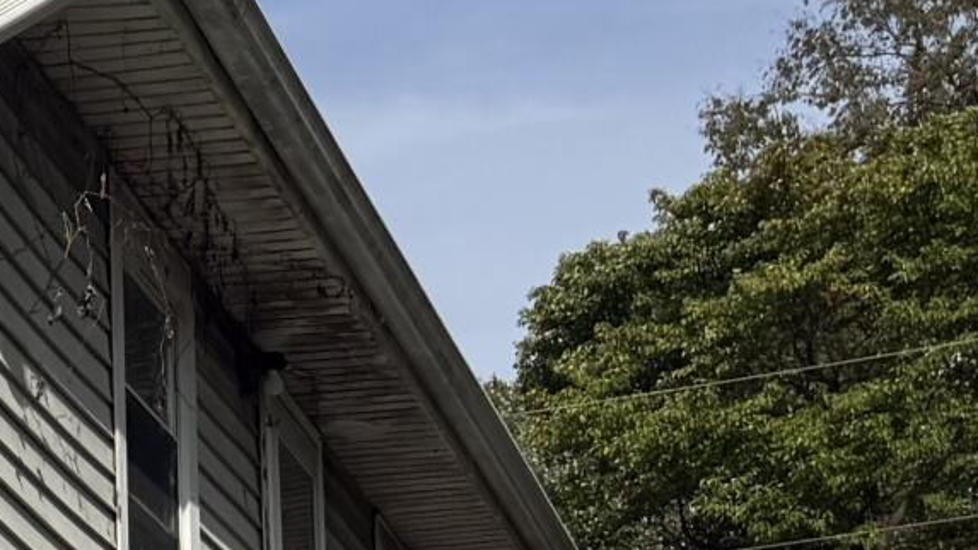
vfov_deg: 8.5
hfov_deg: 13.3
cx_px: -1016
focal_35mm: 137
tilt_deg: +5.9
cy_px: 1032
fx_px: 3552
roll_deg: -0.3
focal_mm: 6.76
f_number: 1.78
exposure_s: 1/8130
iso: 80
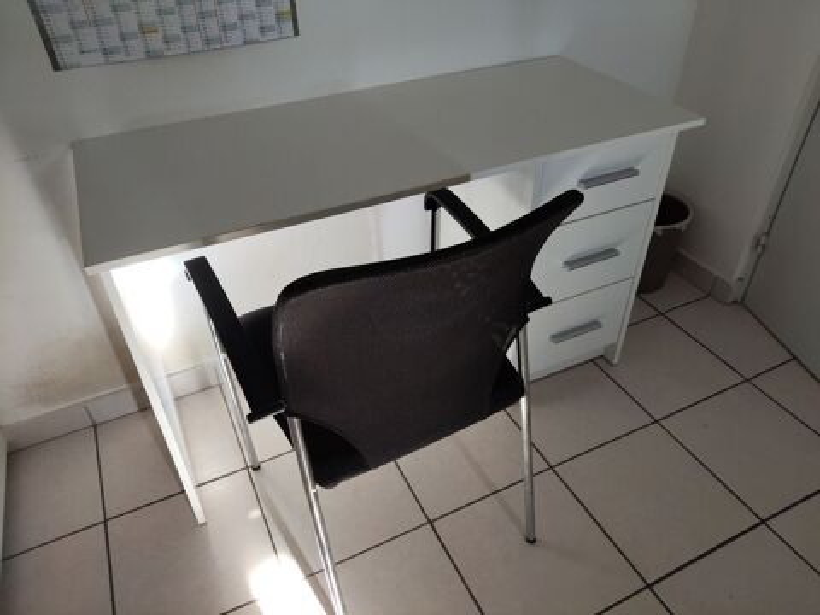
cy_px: 308
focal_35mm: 25
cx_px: 410
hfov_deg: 69.4
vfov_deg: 54.9
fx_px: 592
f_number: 1.8
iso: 109
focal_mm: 4.15
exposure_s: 1/25
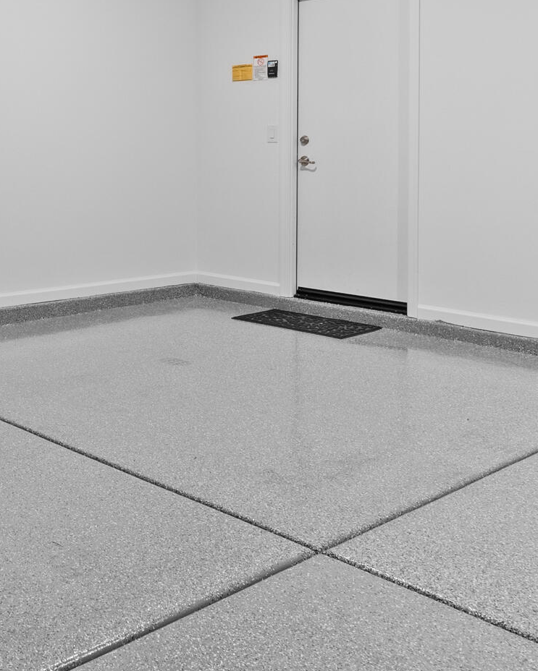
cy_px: 150
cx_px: -49
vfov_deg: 41.3
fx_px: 855
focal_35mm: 43
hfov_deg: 31.2
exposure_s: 3.2
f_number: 8
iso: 400
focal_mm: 17
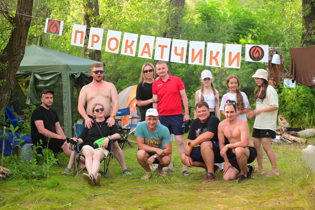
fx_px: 621
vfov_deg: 19.2
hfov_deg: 28.5
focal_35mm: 71
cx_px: 156
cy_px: 104
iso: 250
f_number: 2.8
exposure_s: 1/80
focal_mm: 70
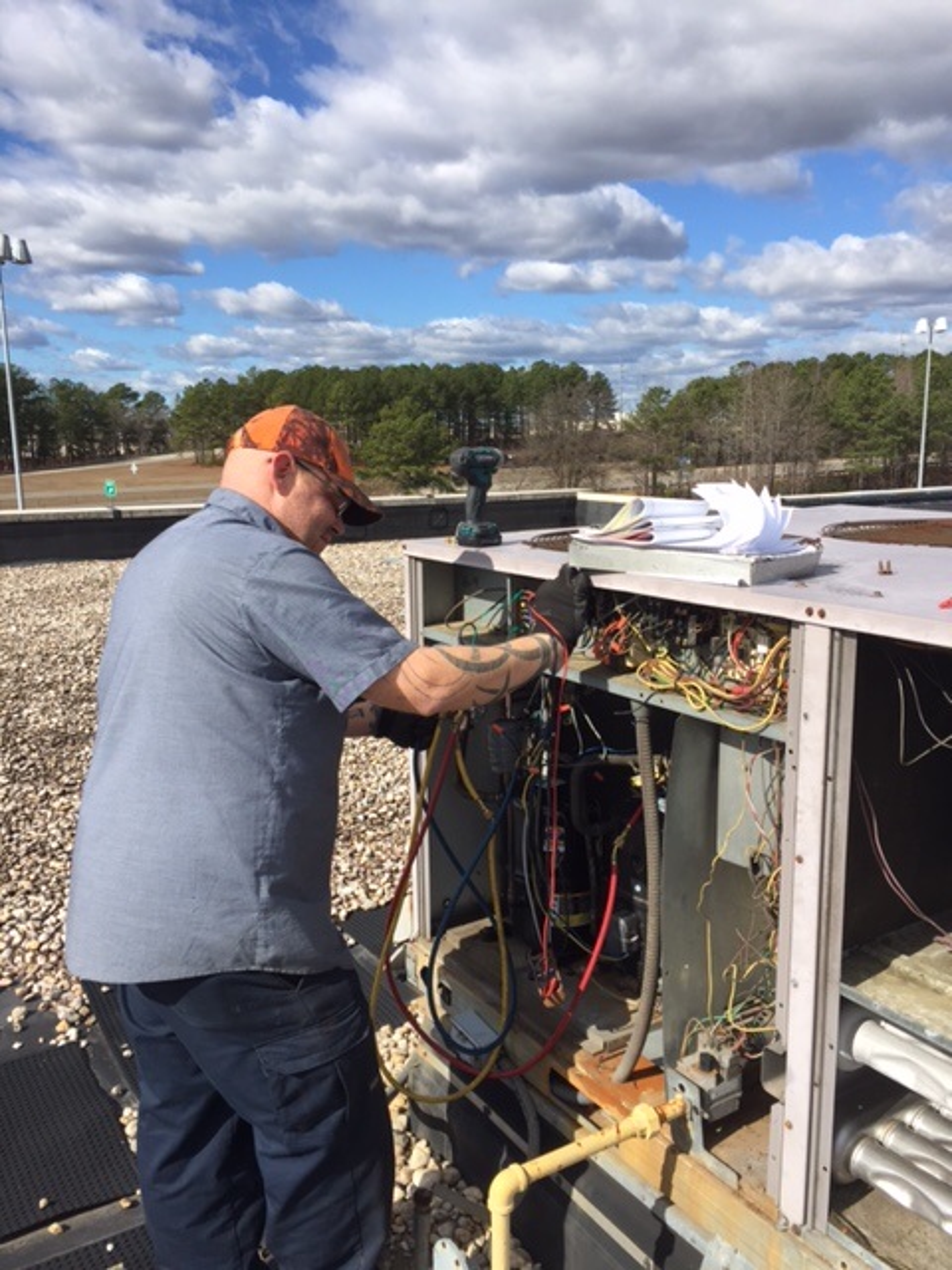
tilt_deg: -10.3
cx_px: 476
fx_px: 1063
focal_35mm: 29
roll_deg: +0.1
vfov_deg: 61.7
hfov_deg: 48.2
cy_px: 635
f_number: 2.2
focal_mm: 4.15
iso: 32
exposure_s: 1/2083
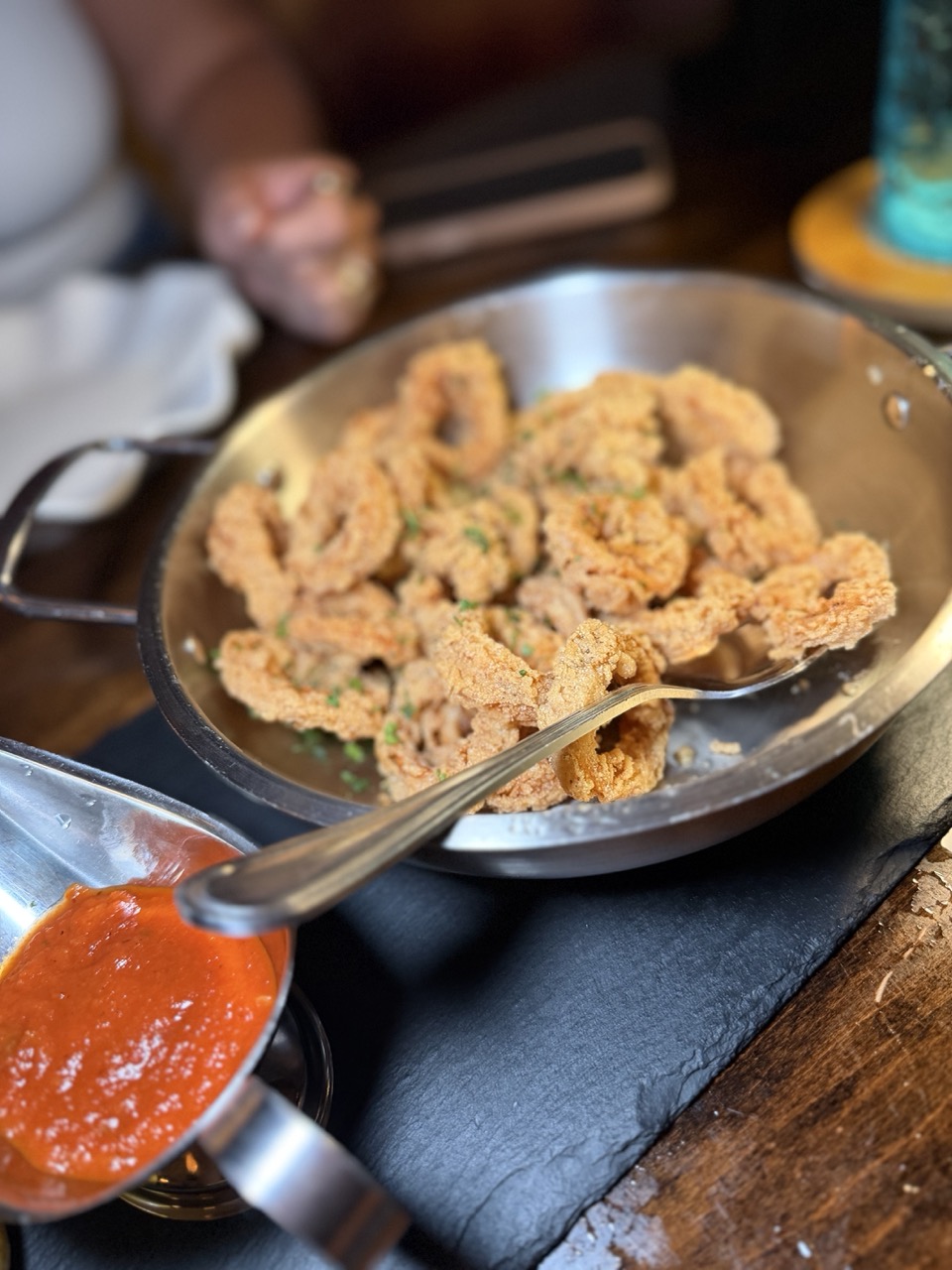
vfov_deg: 71.6
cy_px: 635
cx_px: 476
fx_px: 880
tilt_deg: -45.2
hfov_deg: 56.8
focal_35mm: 24
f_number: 1.78
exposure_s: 1/60
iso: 400
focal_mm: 6.76
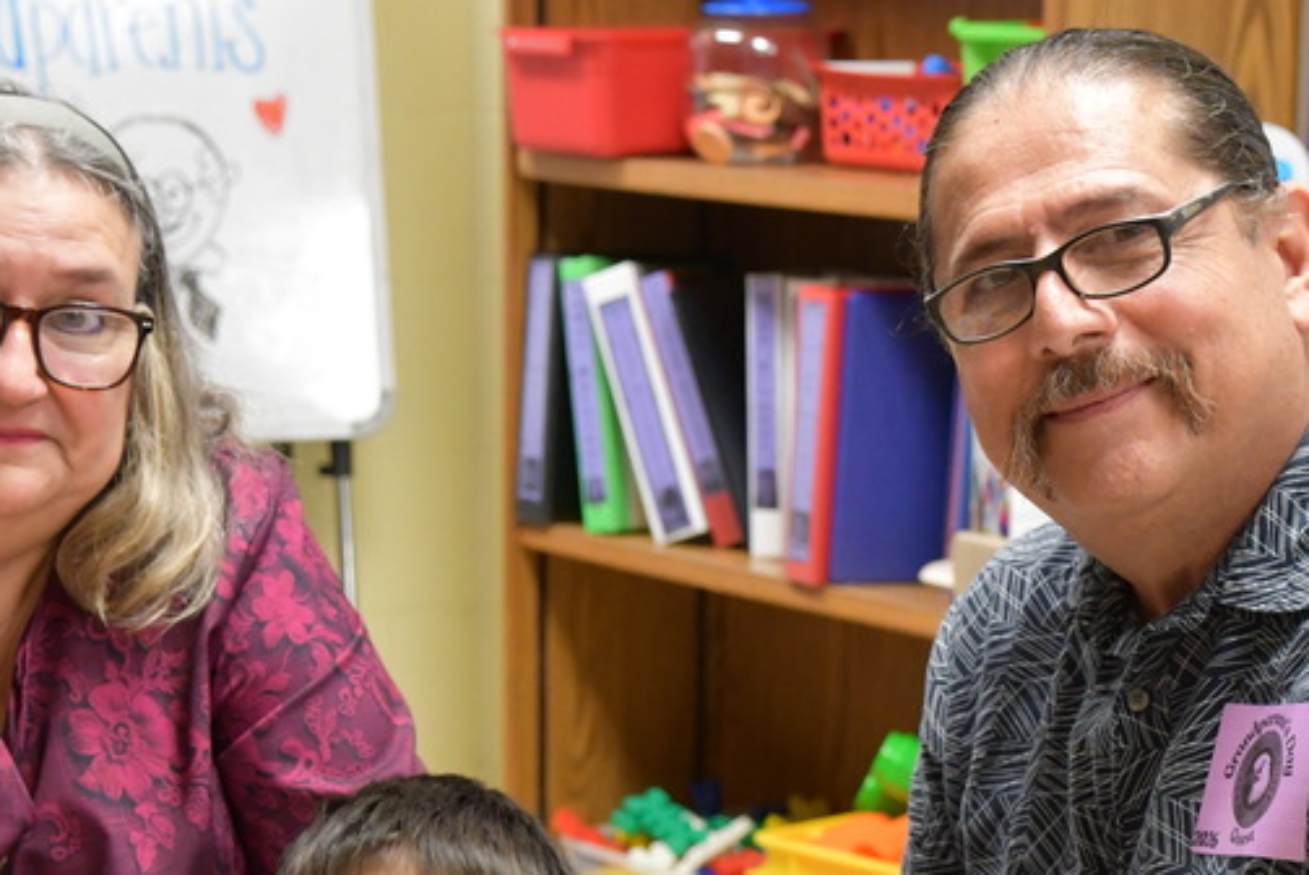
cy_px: 863
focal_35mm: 116
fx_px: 4220
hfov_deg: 17.6
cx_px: 664
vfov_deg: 11.7
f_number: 4.5
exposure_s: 1/80
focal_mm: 38
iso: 2500
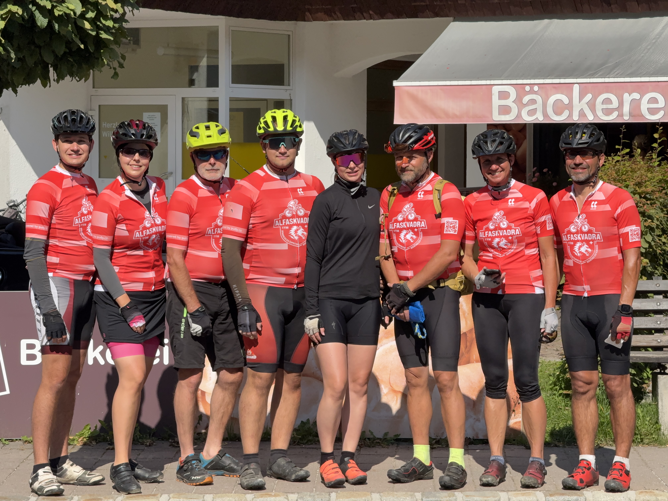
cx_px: 334
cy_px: 250
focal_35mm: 120
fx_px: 2316
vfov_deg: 12.3
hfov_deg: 16.4
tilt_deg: -2.3
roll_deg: -0.2
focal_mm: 15.66
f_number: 2.8
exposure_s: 1/1650
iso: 64
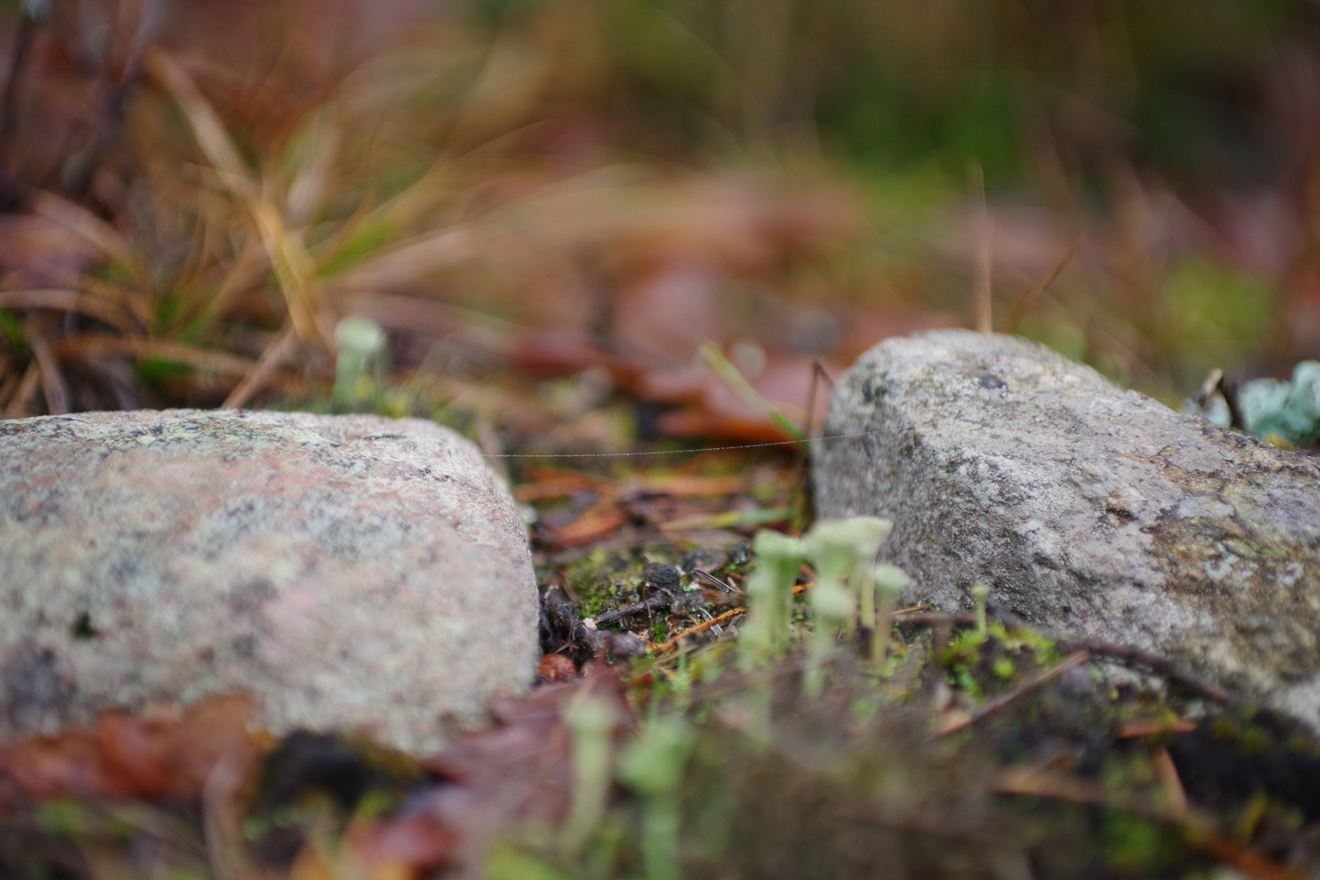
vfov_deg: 8.5
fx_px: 5939
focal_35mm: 162
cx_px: 660
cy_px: 440
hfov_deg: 12.7
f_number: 2.8
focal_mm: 108
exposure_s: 1/200
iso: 400
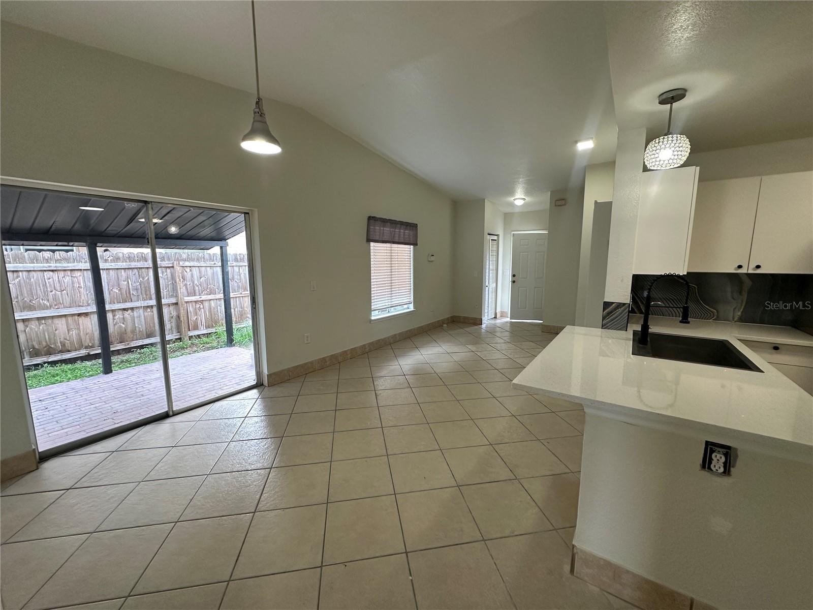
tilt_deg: -6.8
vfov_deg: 85.7
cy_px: 305
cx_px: 406
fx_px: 329
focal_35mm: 14
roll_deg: +0.0
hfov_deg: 102.1
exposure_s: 1/120
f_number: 2.2
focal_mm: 2.22
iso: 160
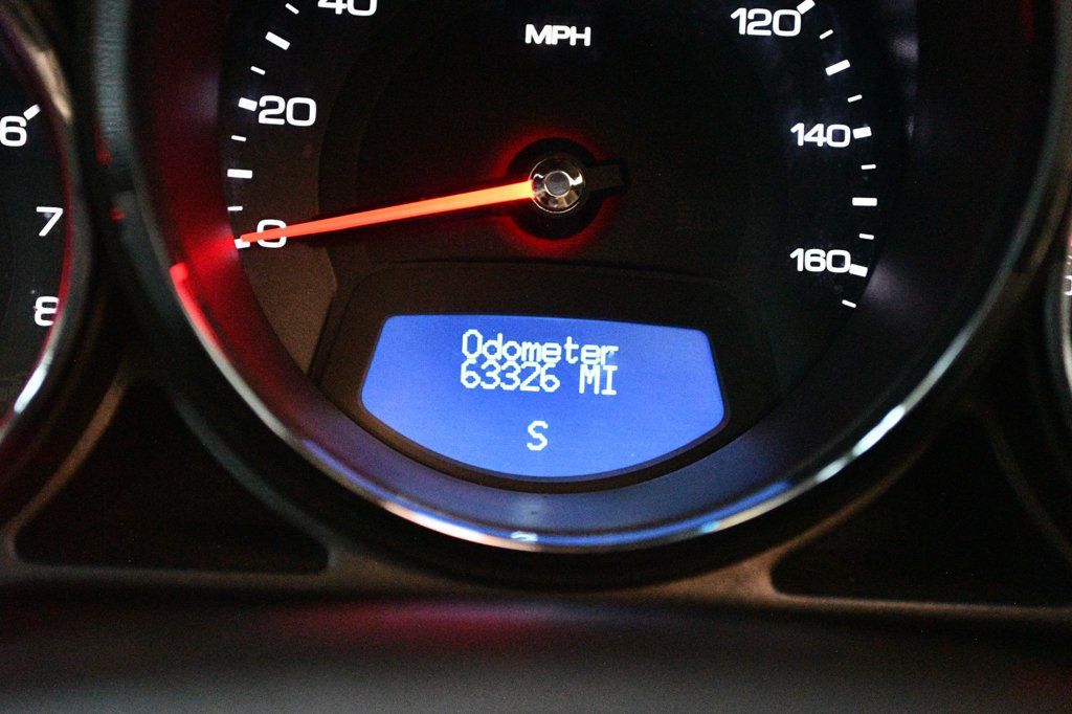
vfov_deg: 20.6
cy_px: 357
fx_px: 1965
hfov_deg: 30.5
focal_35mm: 66
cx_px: 536
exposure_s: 1/50
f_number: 5.3
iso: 12800
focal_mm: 44
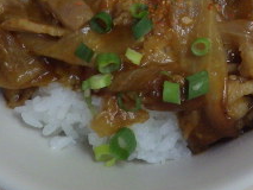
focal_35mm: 93
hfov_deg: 19.6
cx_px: 320
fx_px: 680
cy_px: -62
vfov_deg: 15.1
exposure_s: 1/50
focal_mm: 5.5
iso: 500
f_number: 2.3
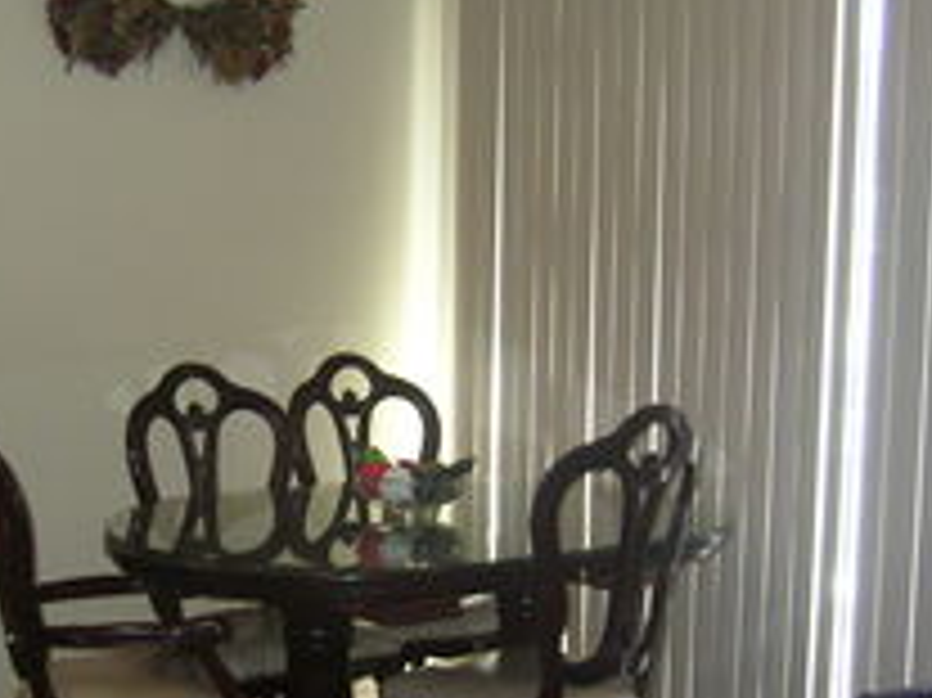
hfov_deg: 30.0
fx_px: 1722
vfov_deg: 22.8
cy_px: 455
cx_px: 293
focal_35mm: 64
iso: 100
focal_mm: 5.6
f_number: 2.8
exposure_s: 1/30
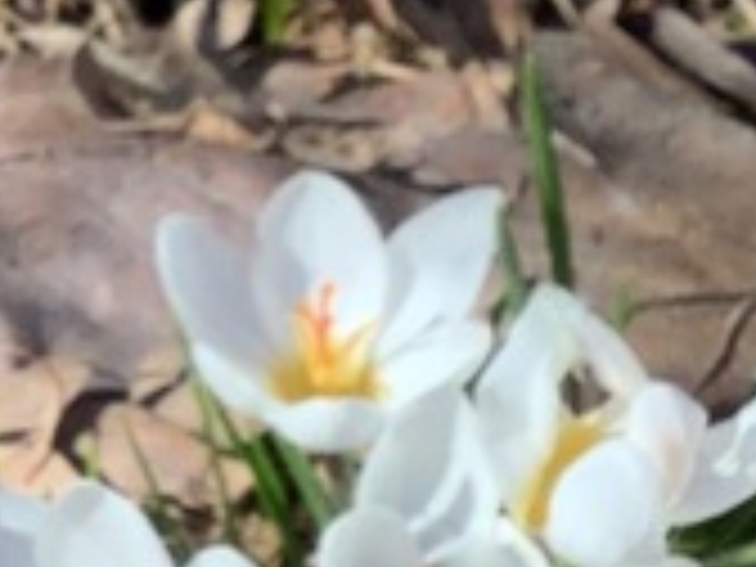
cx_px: -299
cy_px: 392
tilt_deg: -48.5
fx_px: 4302
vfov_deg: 7.5
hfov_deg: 9.8
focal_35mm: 197
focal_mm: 3.3
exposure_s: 1/332
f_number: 2.4
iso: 25
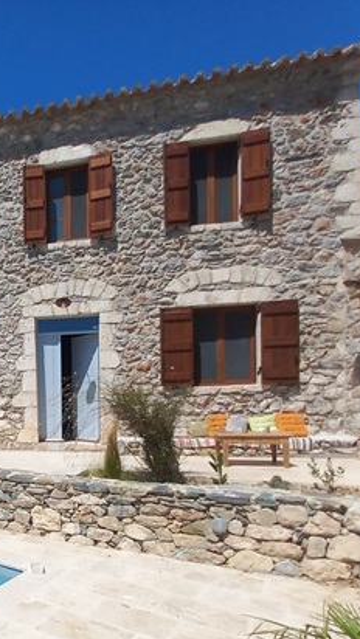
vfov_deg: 74.8
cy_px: 404
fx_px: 407
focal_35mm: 24
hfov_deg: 39.7
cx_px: -28
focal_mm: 1.42
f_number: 2.2
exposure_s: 1/2012
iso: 40
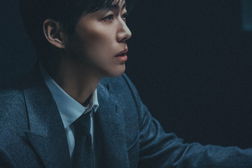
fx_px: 1113
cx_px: 123
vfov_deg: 8.6
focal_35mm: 159
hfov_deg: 12.9
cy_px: 54
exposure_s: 1/80
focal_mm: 105
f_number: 4
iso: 4000
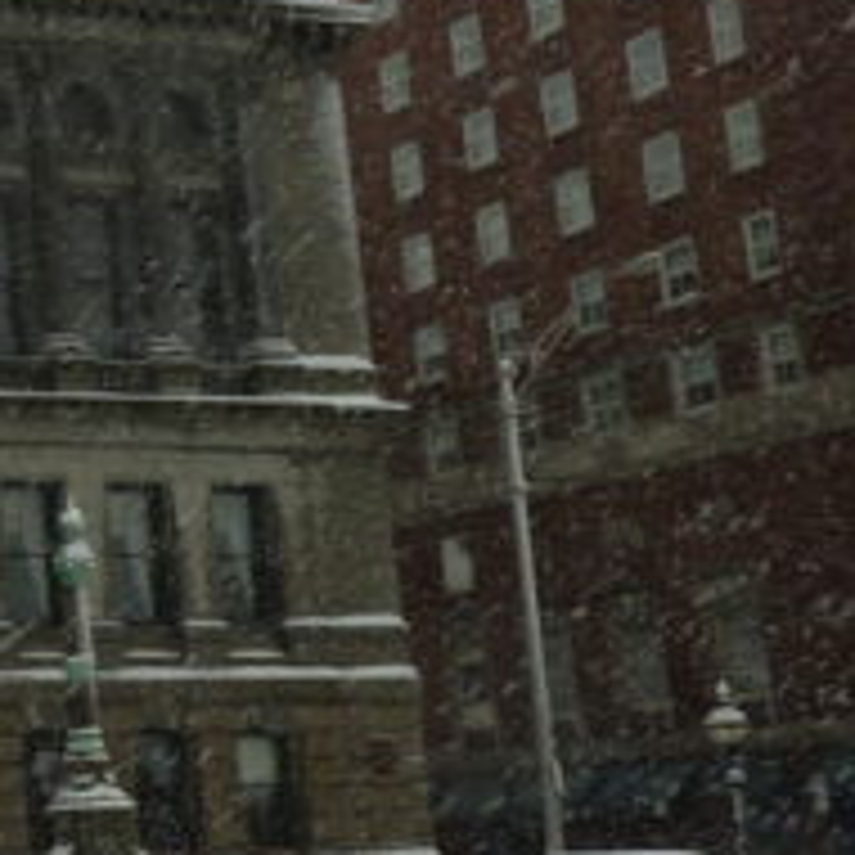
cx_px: -598
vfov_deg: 21.3
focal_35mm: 81
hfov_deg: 17.9
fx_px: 2263
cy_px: 315
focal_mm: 4.1
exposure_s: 1/160
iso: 80
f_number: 4
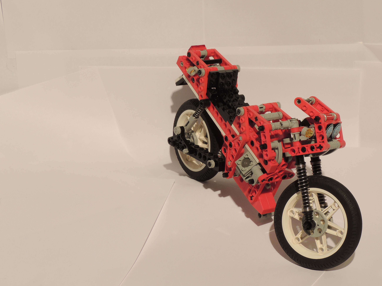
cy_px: 114
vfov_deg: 16.1
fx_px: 1015
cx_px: 240
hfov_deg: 21.3
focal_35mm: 92
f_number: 6.8
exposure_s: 1/2.5
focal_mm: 12.4
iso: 100
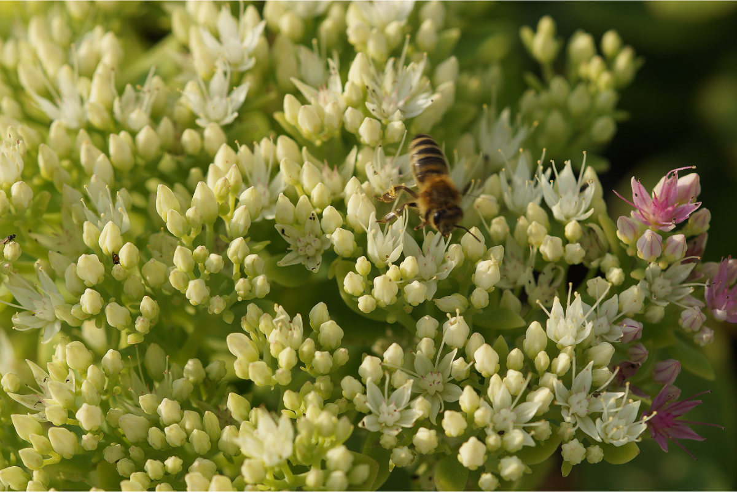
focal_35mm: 150
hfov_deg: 13.7
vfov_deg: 9.1
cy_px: 246
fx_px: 3071
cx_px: 368
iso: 100
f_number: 5.6
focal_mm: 100
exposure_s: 1/320
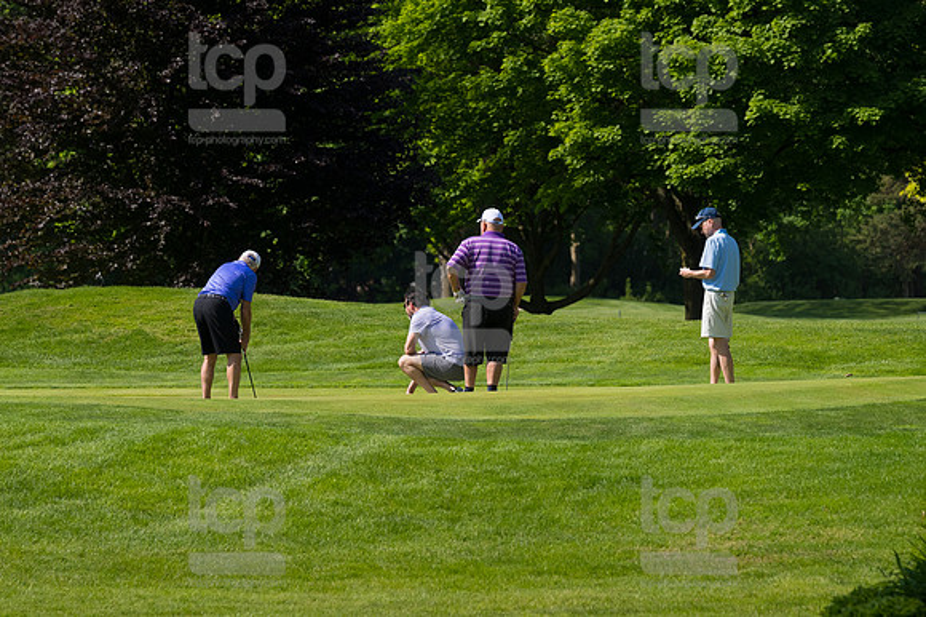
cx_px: 463
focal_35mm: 277
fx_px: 7121
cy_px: 308
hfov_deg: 7.4
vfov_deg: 5.0
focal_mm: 185
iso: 320
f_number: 5.6
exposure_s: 1/1600
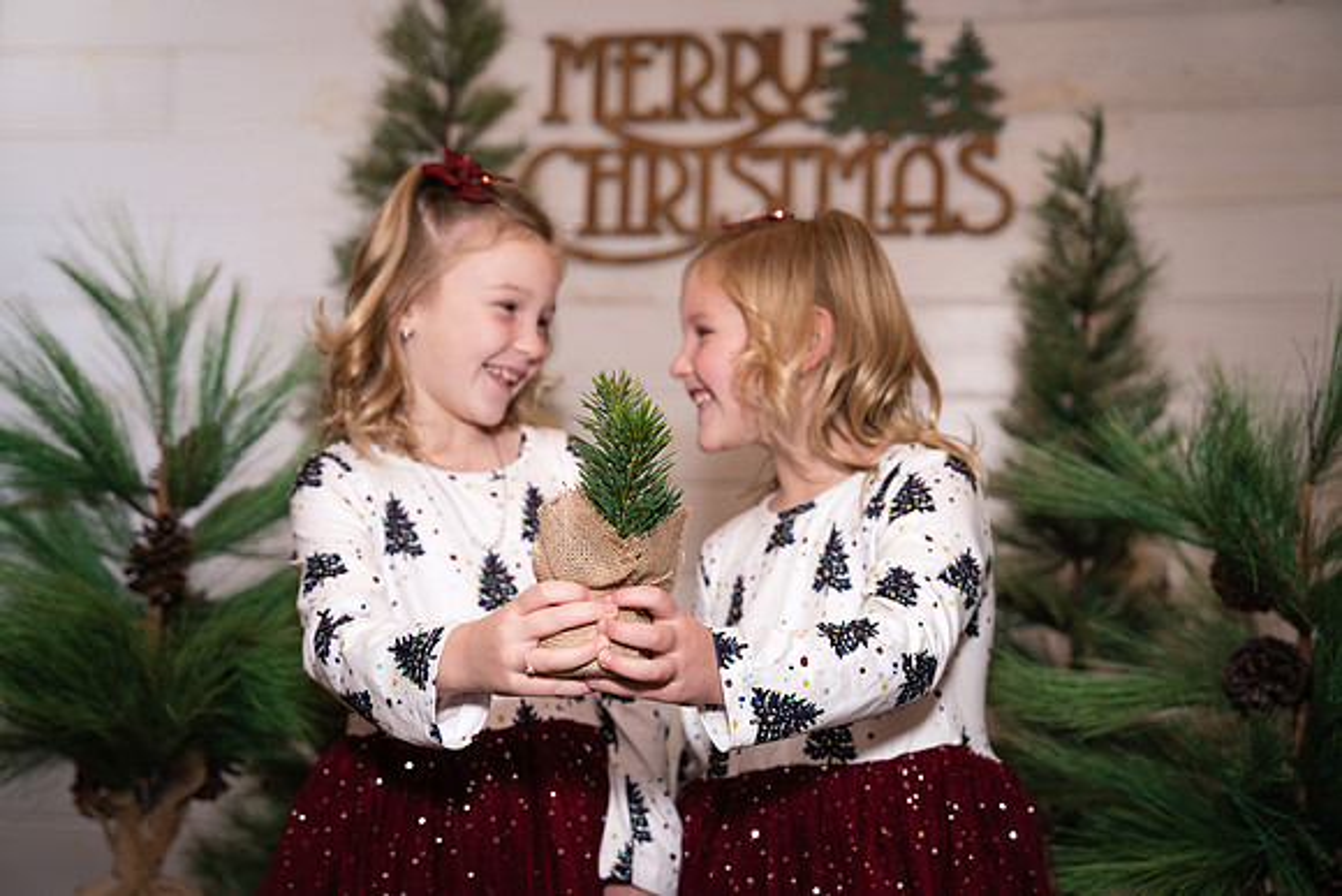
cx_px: 641
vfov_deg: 30.3
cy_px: 461
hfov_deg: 44.2
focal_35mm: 44
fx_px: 1653
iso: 640
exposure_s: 1/250
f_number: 2.8
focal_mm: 42
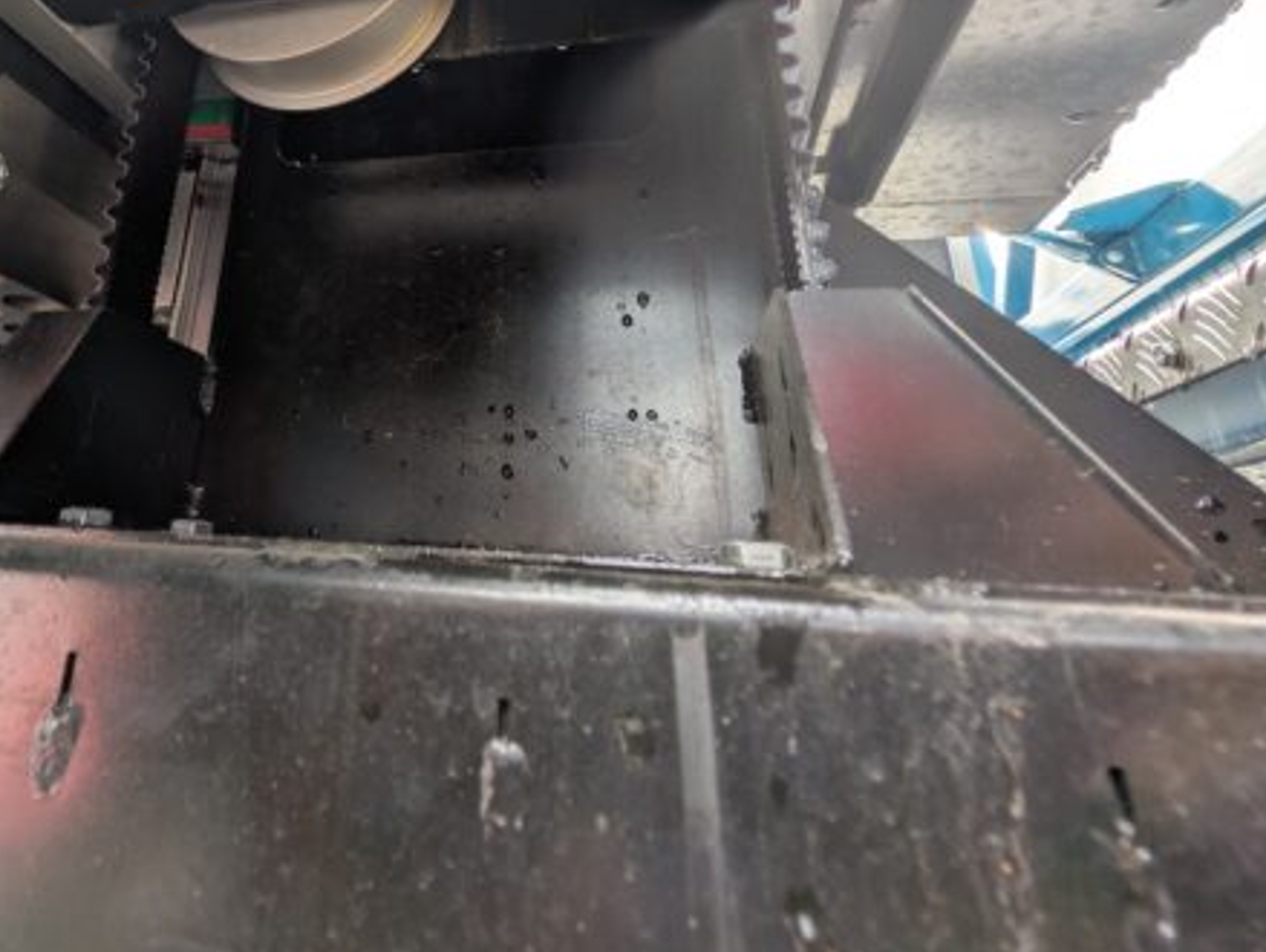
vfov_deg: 59.0
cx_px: 392
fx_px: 769
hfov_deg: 75.7
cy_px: 202
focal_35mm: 21
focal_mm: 2.23
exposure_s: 1/46.9
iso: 32
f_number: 1.95
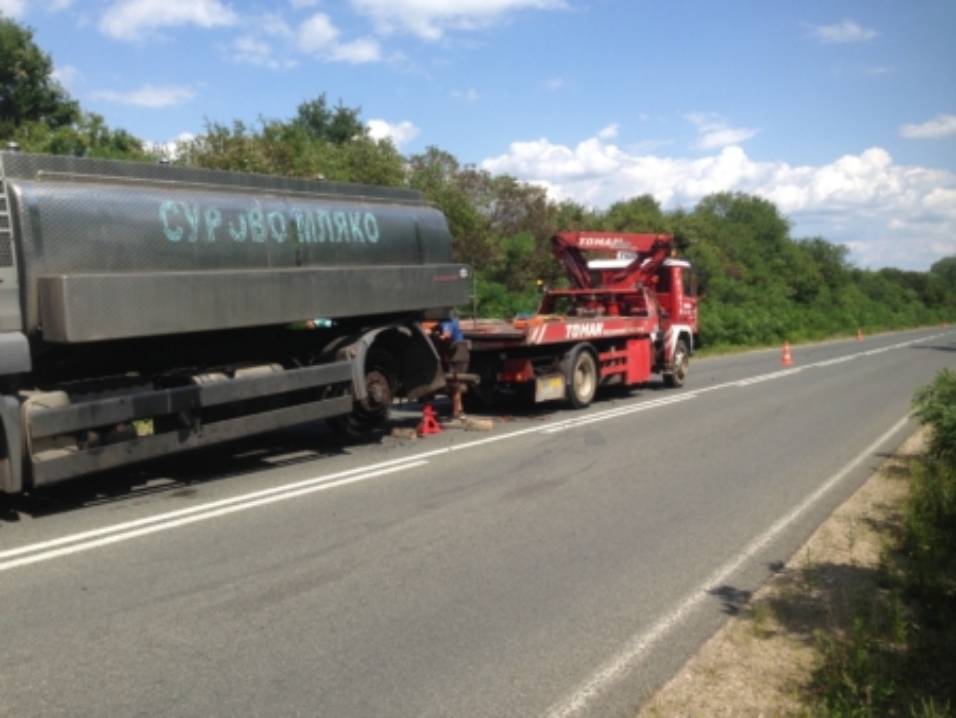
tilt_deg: -4.9
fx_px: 912
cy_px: 359
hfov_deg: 55.3
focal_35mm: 33
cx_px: 478
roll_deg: -0.5
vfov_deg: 43.0
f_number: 2.4
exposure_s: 1/1550
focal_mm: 4.12
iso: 50
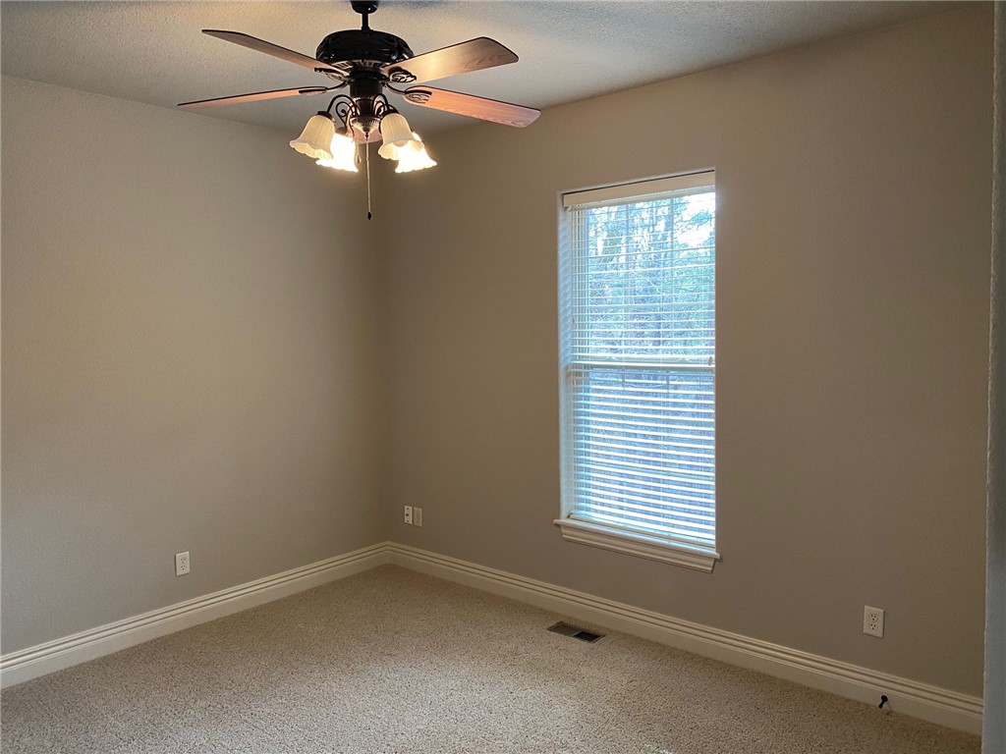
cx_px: 503
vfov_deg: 53.1
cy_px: 377
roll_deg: +1.4
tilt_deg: -2.6
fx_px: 756
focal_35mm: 26
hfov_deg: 67.3
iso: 160
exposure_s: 1/60
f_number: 1.8
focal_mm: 4.25
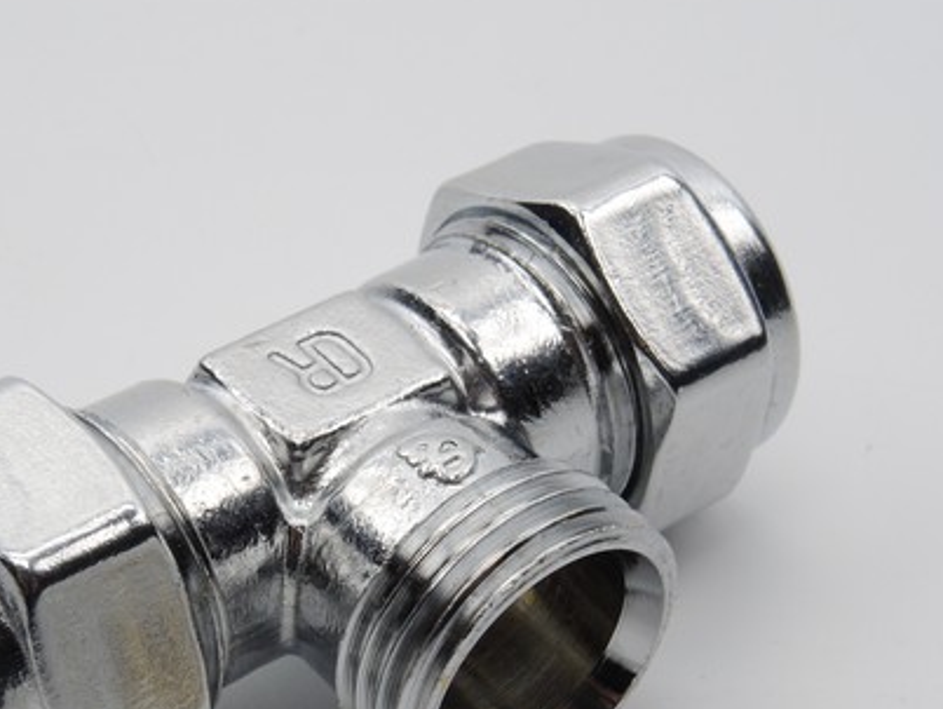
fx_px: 2862
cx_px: 366
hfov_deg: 18.7
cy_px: 491
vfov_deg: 14.1
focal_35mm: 105
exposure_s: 1/160
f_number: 8
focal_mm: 14.1
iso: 100
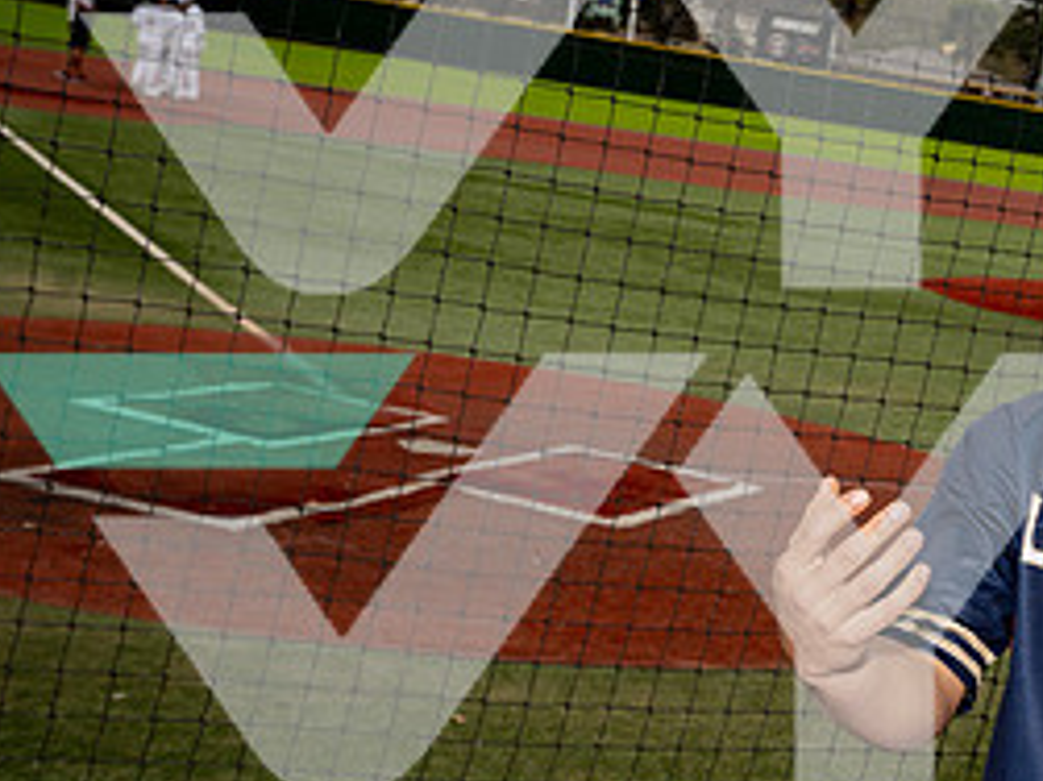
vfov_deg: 18.3
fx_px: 2409
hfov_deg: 23.4
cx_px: 1039
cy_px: 575
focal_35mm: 80
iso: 320
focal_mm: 36
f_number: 8
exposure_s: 1/250
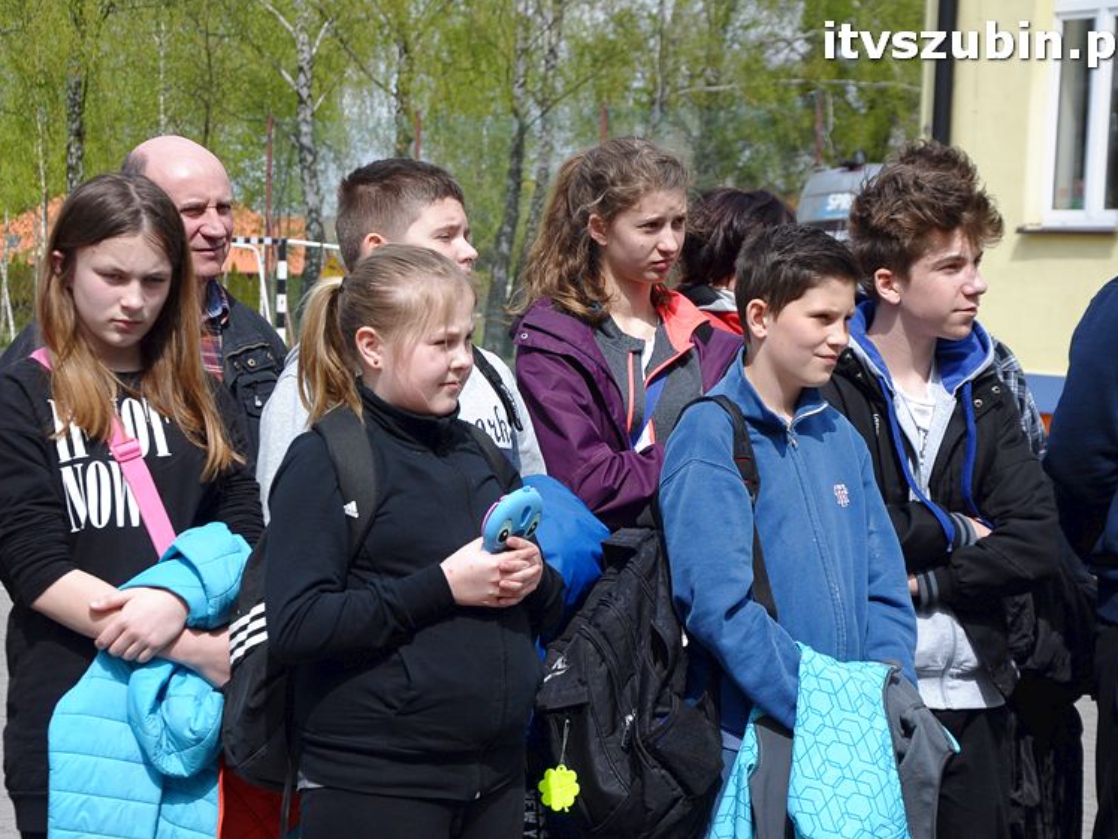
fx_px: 3488
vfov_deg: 13.7
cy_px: 418
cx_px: 525
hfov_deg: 18.2
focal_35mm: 108
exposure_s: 1/1000
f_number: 8
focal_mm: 66
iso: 500
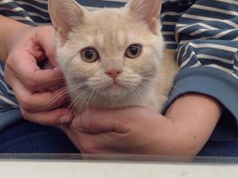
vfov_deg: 21.7
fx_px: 460
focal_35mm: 67
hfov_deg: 29.0
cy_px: 48
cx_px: 109
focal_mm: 4.28
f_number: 2.4
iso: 64
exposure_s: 1/40
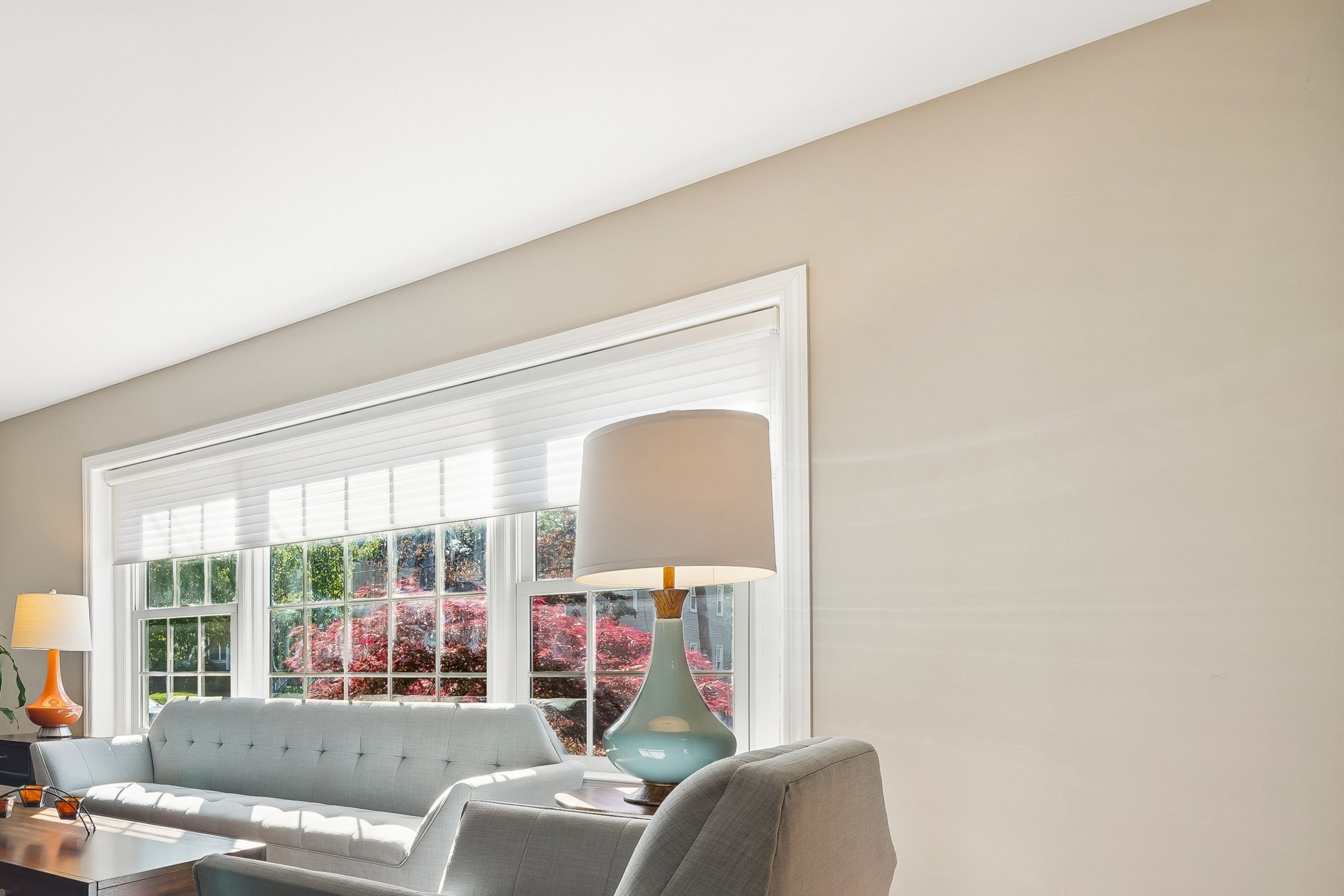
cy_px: 707
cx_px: 179
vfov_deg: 51.9
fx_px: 859
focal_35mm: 23
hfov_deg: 65.4
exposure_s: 1/10
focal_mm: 12
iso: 100
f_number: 10
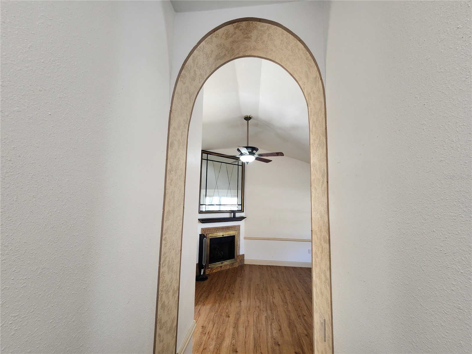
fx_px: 177
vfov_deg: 89.9
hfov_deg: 106.2
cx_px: 236
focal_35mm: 13
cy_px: 177
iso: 160
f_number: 2.2
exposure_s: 1/60
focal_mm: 2.2
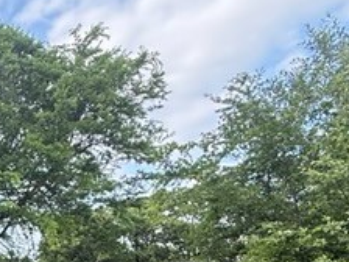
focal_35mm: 50
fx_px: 504
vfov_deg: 25.7
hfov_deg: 28.2
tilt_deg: +1.5
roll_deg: +0.8
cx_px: -150
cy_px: 324
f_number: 2.2
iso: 64
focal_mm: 2.22
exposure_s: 1/179
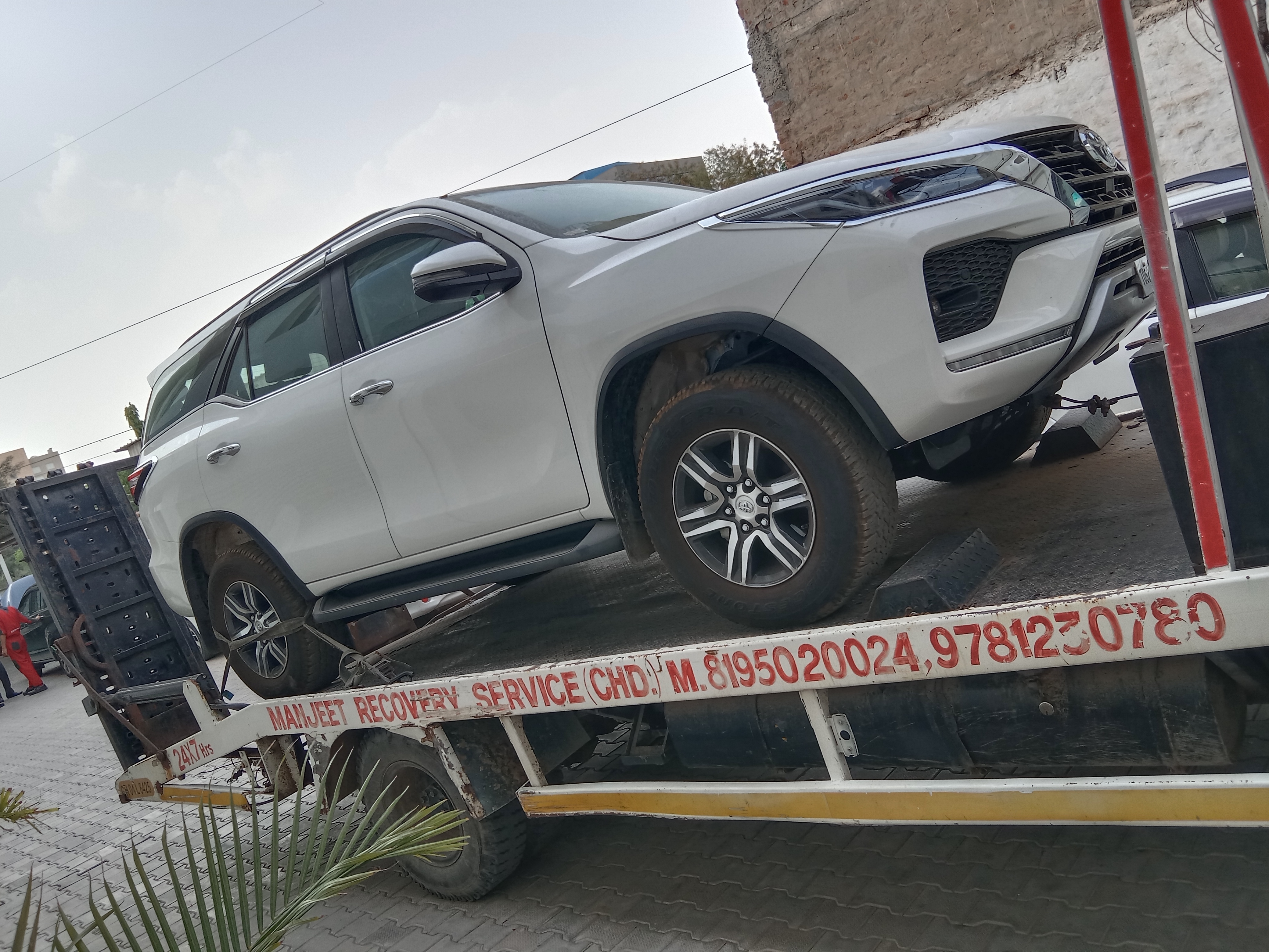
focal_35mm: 27
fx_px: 990
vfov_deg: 51.4
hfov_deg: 65.3
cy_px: 476
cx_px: 634
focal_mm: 3.65
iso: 100
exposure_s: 1/144
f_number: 2.2
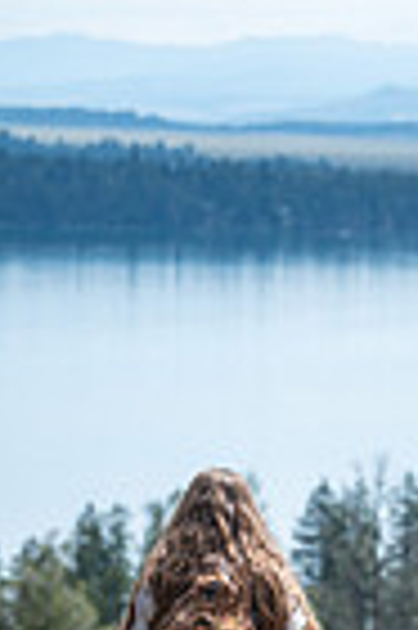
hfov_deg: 6.1
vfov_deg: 9.1
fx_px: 3928
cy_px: 549
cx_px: 202
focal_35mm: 225
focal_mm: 70
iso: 320
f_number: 2.8
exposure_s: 1/5000
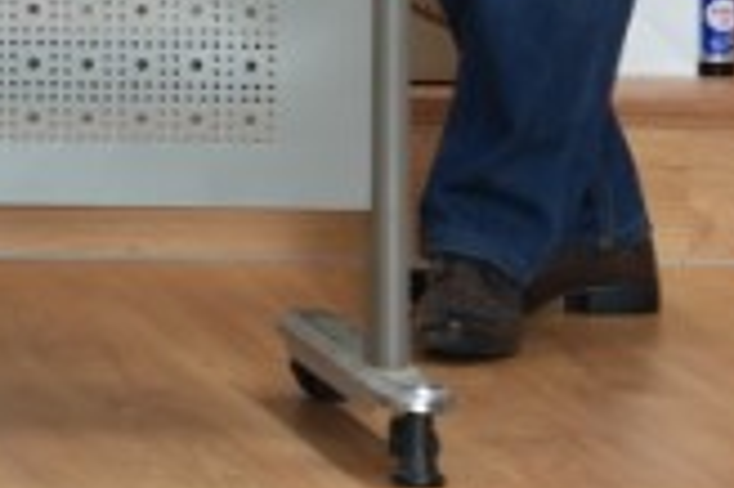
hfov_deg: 3.8
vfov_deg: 2.6
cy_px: -1090
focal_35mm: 524
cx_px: -1276
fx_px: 10673
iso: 400
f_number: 2.8
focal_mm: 67
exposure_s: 1/80
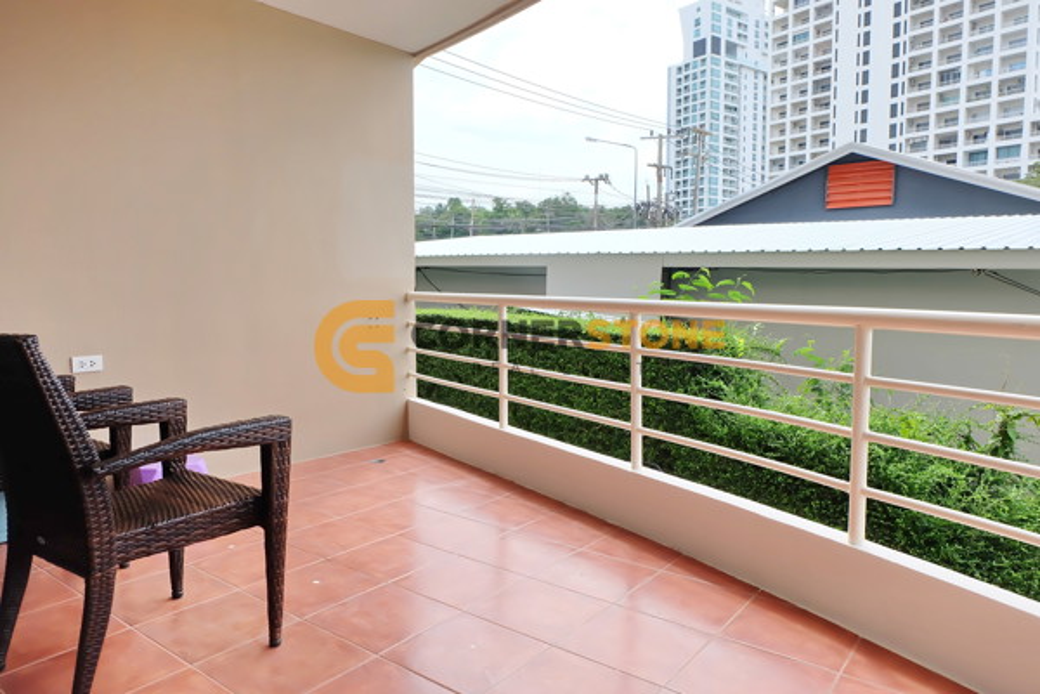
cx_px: 520
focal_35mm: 24
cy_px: 347
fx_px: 693
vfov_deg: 53.1
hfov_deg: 73.7
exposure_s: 1/450
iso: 400
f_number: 7.1
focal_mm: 16
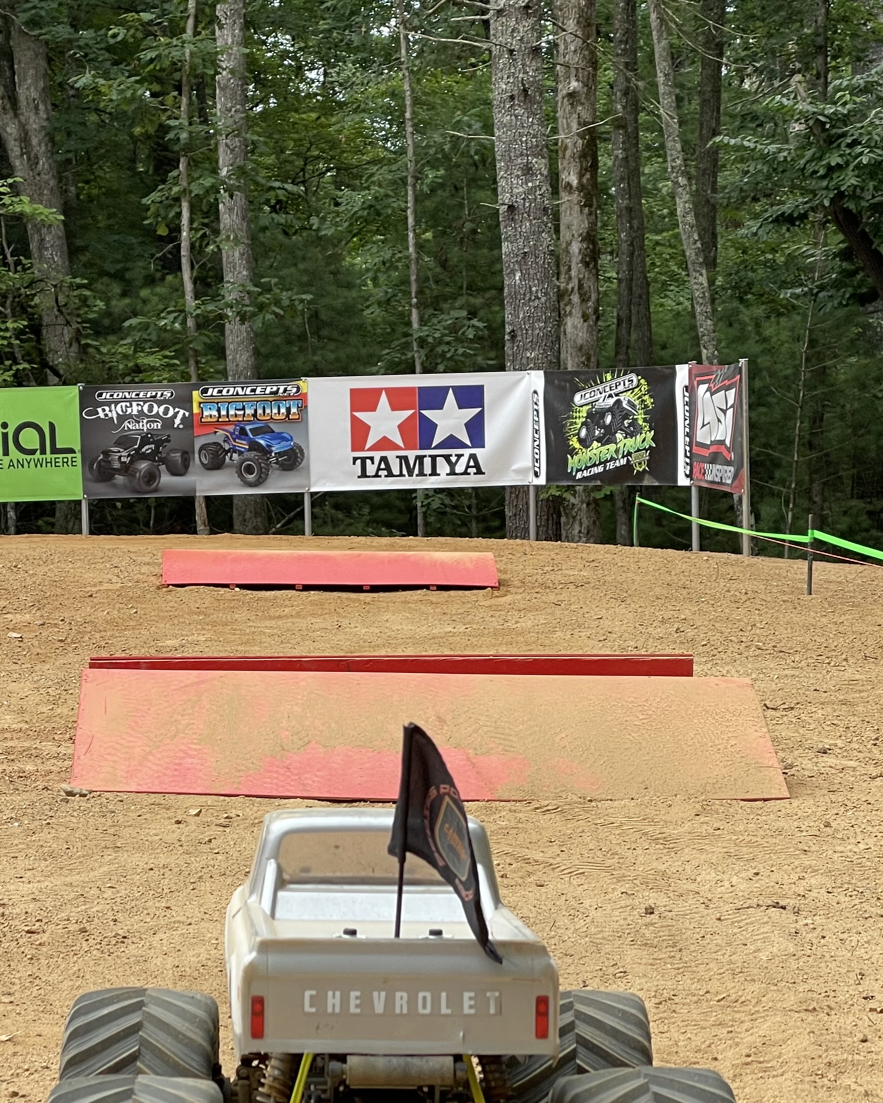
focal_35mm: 94
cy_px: 737
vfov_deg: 20.3
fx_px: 3070
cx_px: 236
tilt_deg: -6.2
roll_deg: +2.8
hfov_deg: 16.3
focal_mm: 6
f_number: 2
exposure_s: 1/192
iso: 25
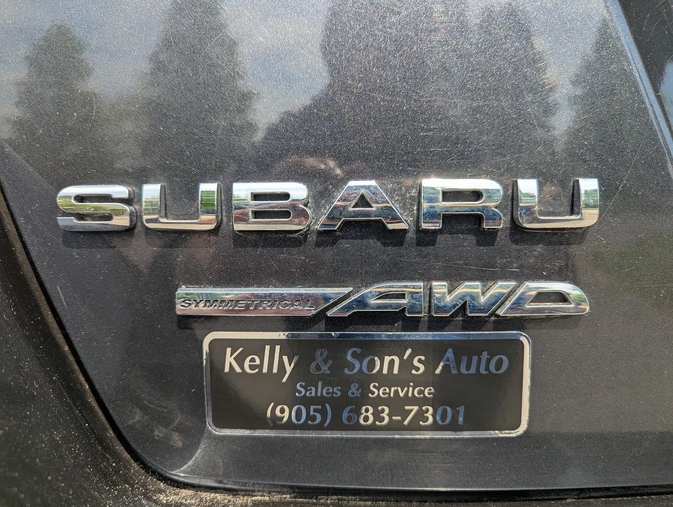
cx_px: 336
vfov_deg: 56.9
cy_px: 254
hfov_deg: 71.5
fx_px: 467
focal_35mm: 24
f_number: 1.85
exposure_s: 1/1258
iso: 48
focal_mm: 6.81
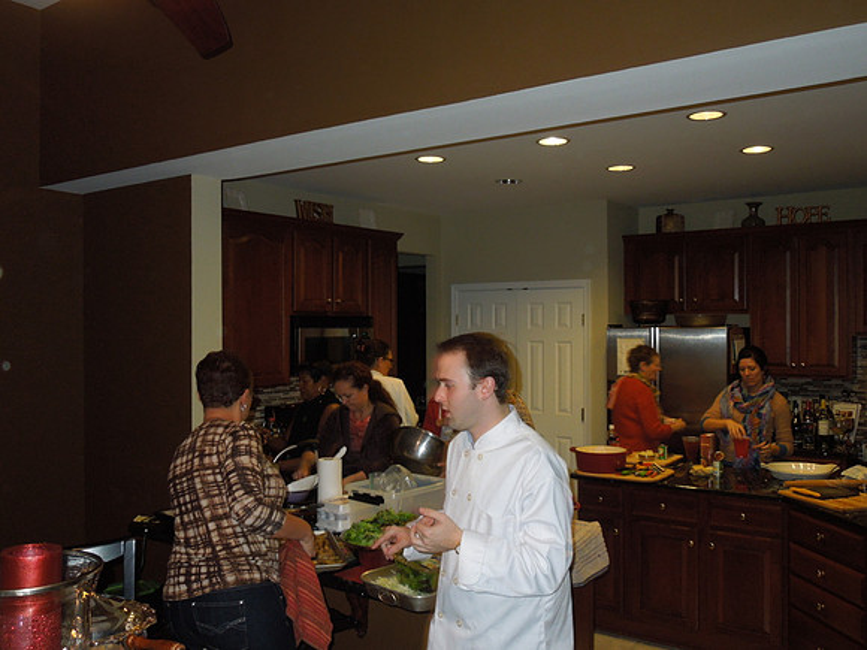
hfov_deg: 58.4
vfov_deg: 45.4
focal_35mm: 31
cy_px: 325
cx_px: 434
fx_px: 776
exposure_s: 1/30
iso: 280
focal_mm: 5.6
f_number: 3.6
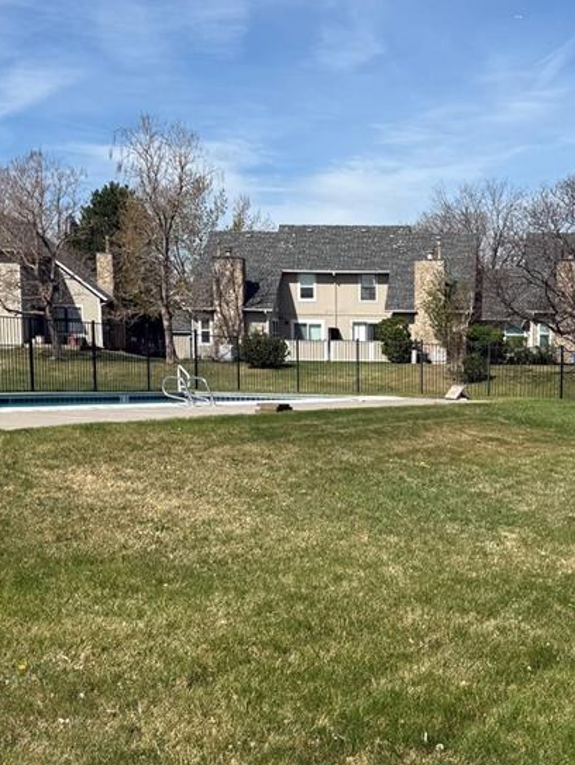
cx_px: 444
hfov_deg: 27.1
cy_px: 516
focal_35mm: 53
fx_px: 1172
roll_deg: -0.7
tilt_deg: -6.7
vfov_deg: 35.8
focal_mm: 6.76
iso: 80
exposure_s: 1/4975
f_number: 1.78
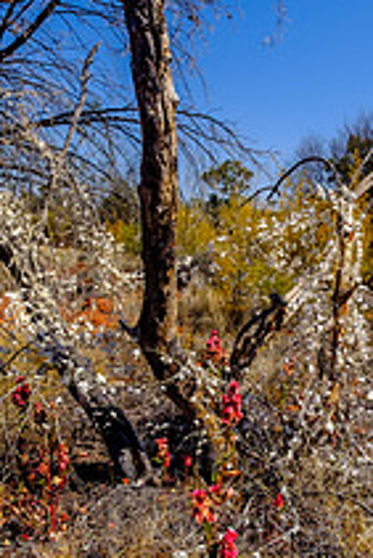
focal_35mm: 32
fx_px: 496
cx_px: 220
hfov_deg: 41.0
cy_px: 381
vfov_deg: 57.1
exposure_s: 1/1400
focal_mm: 10
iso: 200
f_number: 5.6
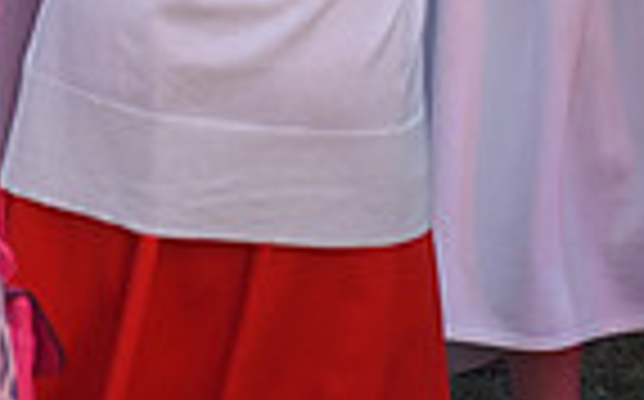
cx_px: 644
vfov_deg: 4.4
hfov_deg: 7.2
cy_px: -429
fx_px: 5084
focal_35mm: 290
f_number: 3.5
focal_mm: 70
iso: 1250
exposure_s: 1/320
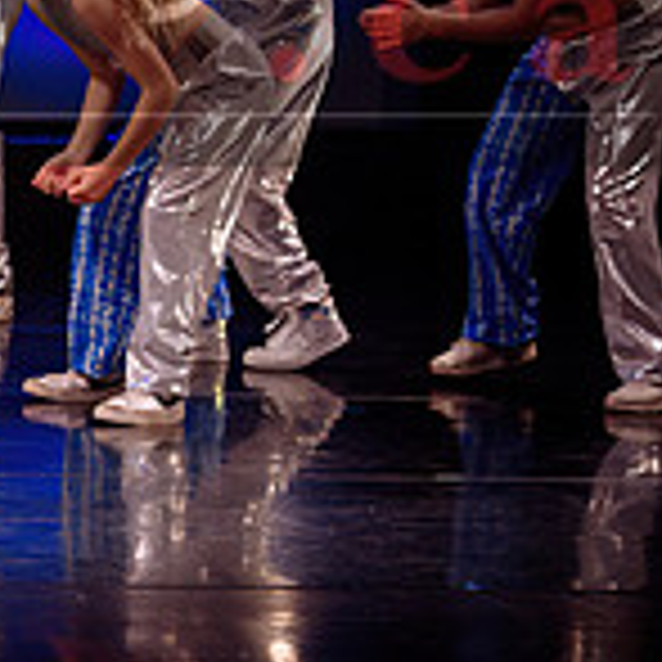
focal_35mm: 342
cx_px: -635
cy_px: -199
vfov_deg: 5.1
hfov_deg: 5.0
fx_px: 7400
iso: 1600
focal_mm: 102
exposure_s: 1/250
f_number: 2.8
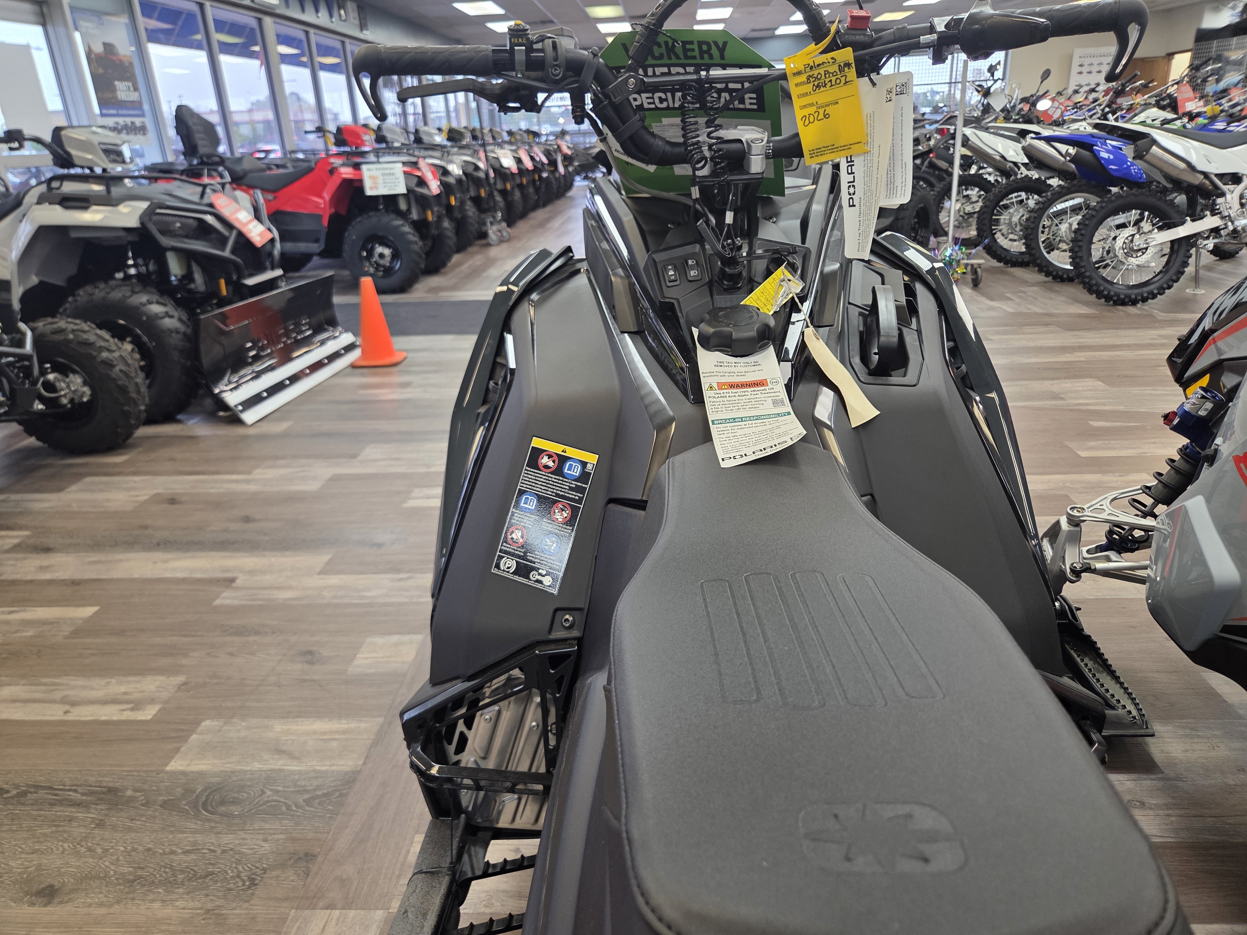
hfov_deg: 73.9
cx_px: 624
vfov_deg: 58.9
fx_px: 829
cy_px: 468
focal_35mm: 23
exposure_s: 1/120
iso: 160
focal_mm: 5.4
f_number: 1.8
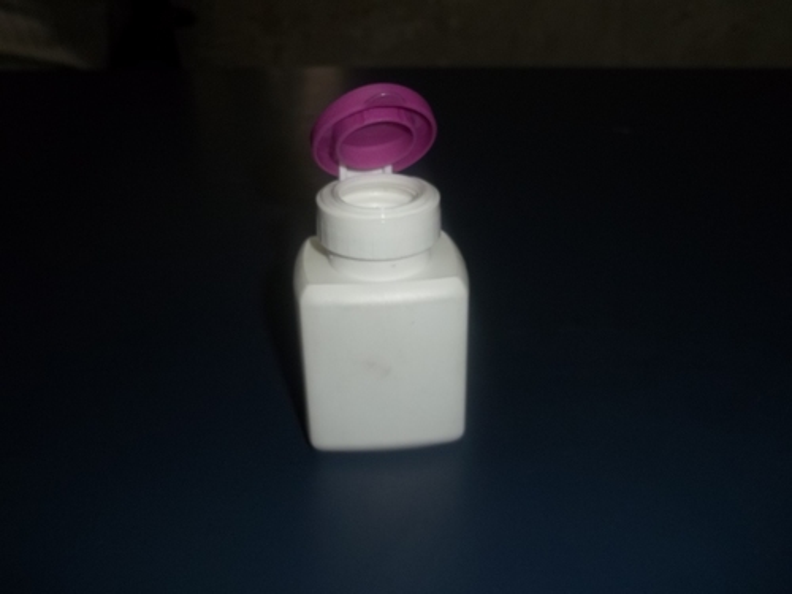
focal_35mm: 36
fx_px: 824
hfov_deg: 51.4
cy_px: 297
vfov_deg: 39.7
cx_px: 396
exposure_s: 1/30
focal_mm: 6.5
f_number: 3.1
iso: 64
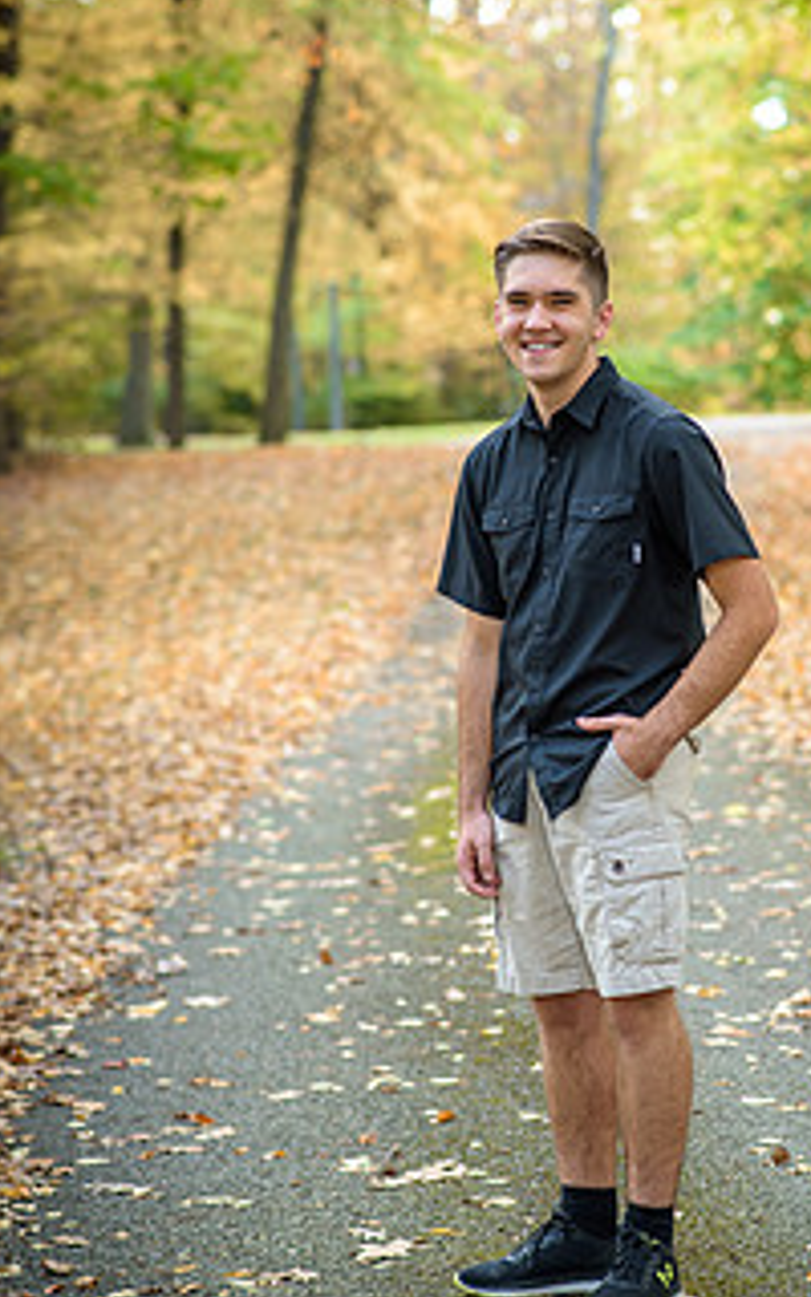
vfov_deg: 17.1
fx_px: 4314
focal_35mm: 122
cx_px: 568
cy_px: 628
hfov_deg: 10.7
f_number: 3.2
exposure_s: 1/400
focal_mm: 85
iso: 560
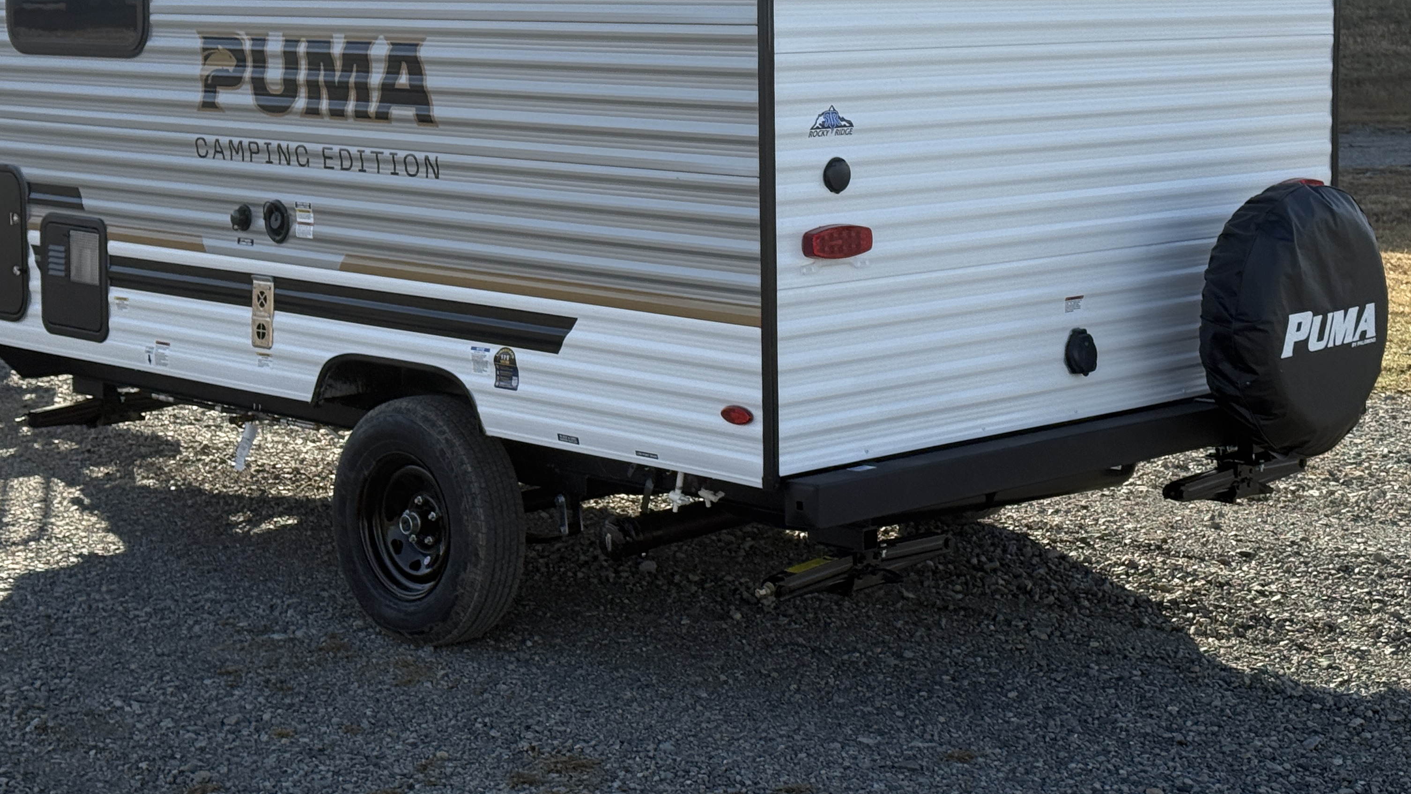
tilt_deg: -2.3
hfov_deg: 30.2
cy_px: 114
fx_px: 2619
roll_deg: +1.4
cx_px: 690
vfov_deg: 17.0
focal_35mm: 70
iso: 100
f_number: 1.78
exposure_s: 1/3704
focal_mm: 6.76
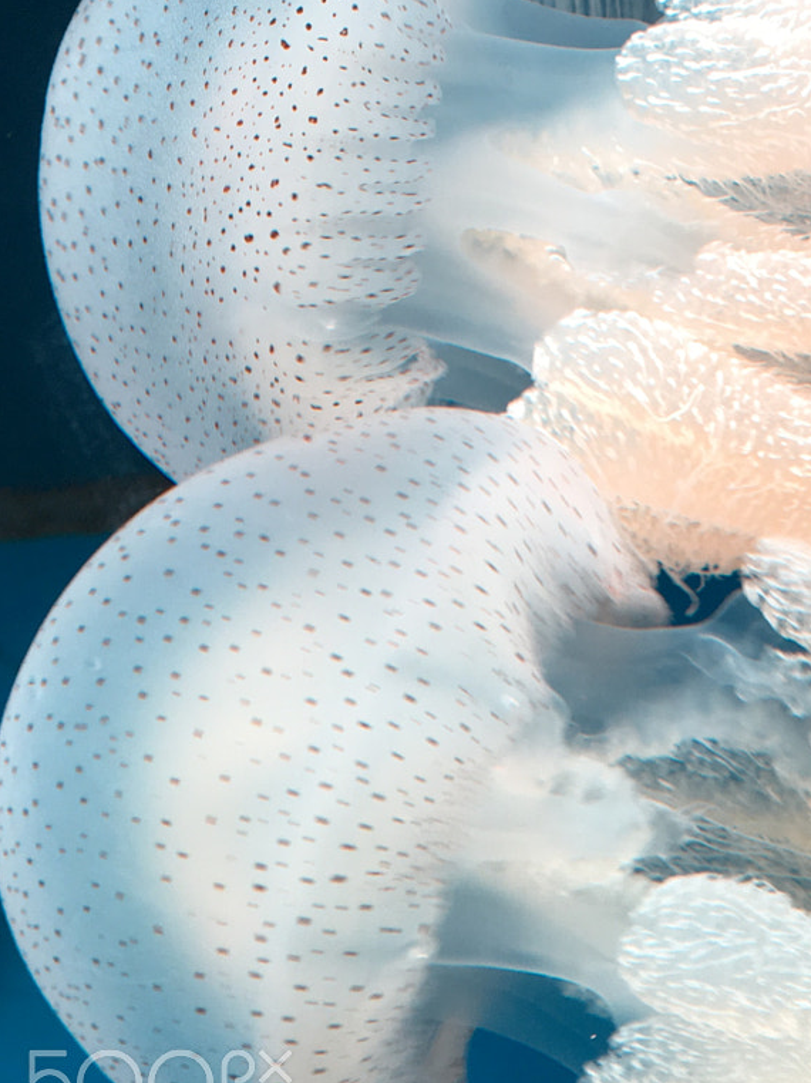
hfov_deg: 23.1
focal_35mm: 61
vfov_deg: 30.5
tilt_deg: -24.9
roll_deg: +1.3
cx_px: 793
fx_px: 1907
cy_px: 131
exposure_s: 1/100
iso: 25
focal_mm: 4.15
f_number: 2.2
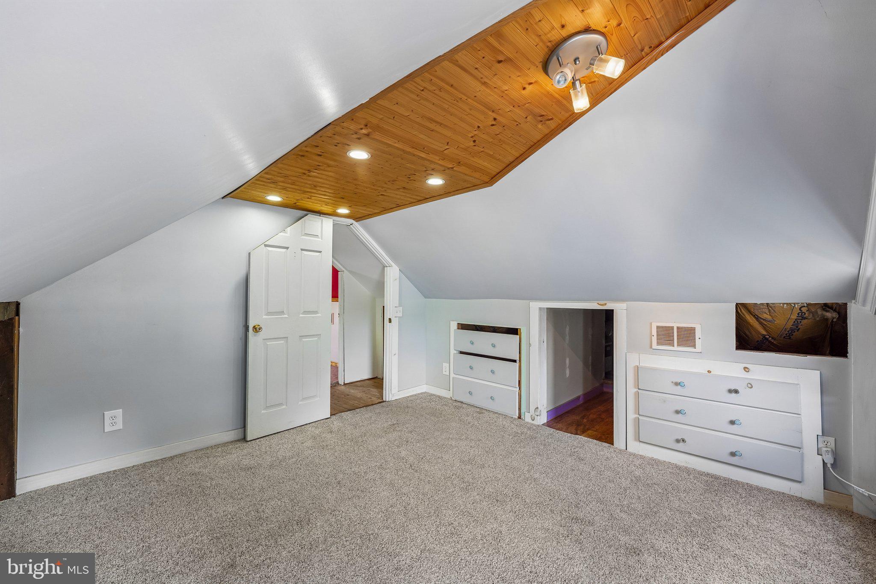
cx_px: 438
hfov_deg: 104.3
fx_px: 341
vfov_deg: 81.2
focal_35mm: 14
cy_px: 292
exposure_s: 1/13
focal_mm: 14
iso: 500
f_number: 8
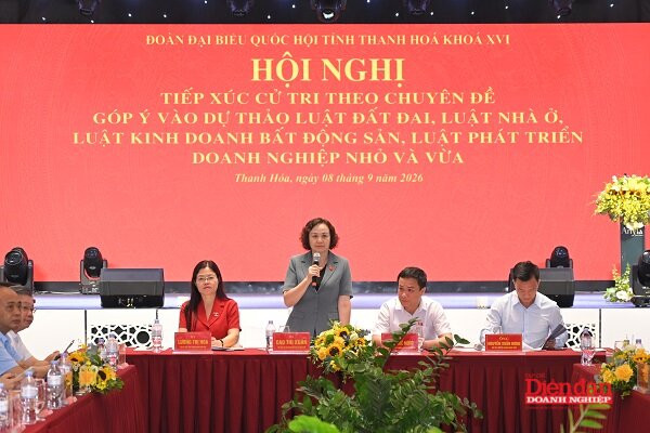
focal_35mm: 105
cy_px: 216
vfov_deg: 13.0
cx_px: 325
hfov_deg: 19.5
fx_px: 1896
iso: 800
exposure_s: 1/125
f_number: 4
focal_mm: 70
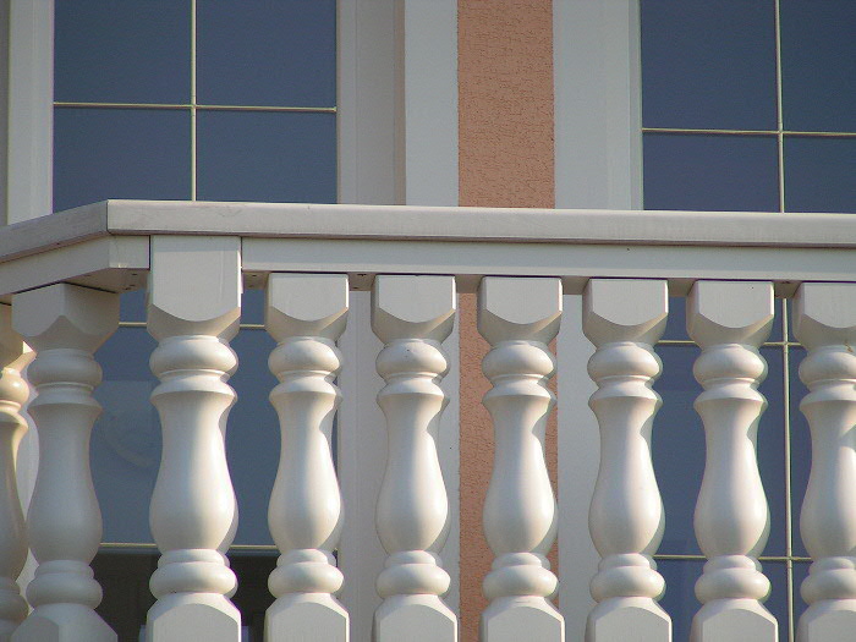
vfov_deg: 3.9
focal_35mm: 380
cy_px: 321
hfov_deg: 5.2
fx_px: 9397
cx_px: 428
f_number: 3.5
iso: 50
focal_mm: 58
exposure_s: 1/640
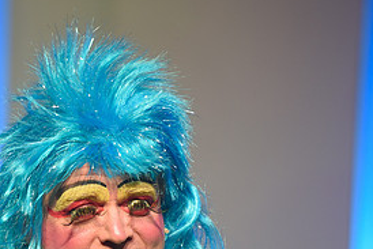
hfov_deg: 4.9
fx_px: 4385
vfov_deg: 3.3
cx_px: 41
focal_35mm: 423
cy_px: 220
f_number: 2.8
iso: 800
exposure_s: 1/80
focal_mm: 200
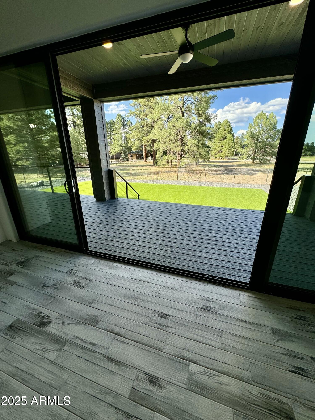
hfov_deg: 85.7
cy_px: 210
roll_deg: +1.4
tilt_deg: -19.4
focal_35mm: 14
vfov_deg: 102.1
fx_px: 170
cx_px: 158
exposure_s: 1/335
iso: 40
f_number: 2.2
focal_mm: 2.22
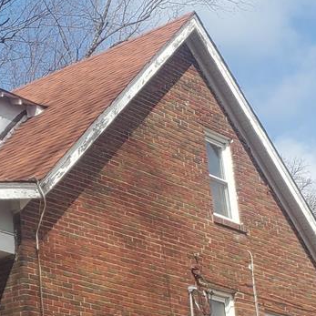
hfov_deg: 15.4
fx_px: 1095
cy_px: 223
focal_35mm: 106
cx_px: -126
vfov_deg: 16.4
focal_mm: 4.3
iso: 50
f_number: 2.4
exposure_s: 1/1199
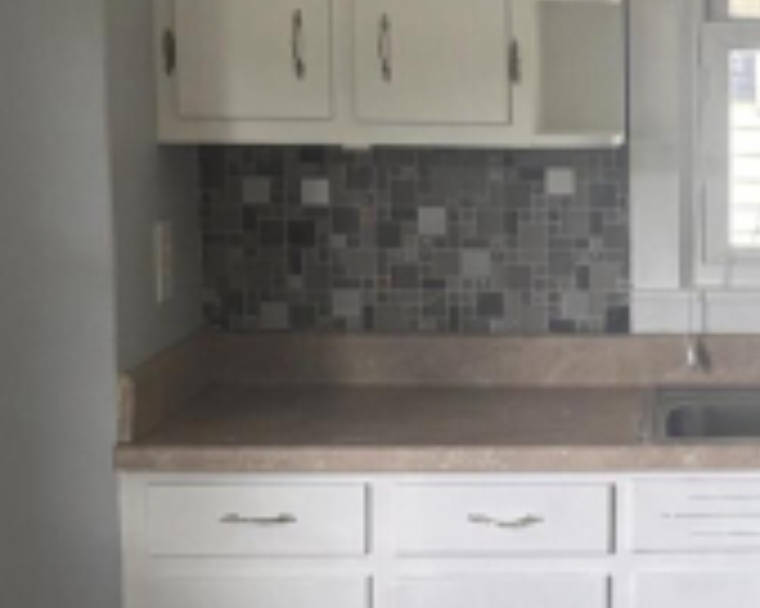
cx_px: 1021
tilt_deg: -6.2
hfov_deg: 17.8
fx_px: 2248
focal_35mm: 100
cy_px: 336
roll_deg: -2.4
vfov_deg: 15.4
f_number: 1.6
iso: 160
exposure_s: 1/60
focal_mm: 5.96
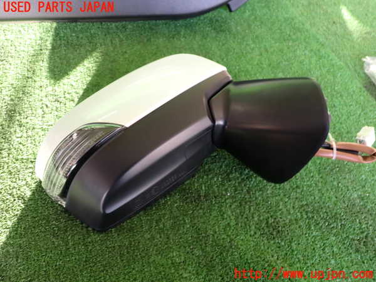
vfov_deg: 46.8
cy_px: 141
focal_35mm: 30
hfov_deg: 60.0
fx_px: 326
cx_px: 188
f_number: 2.3
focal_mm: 5.4
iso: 160
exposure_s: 1/60
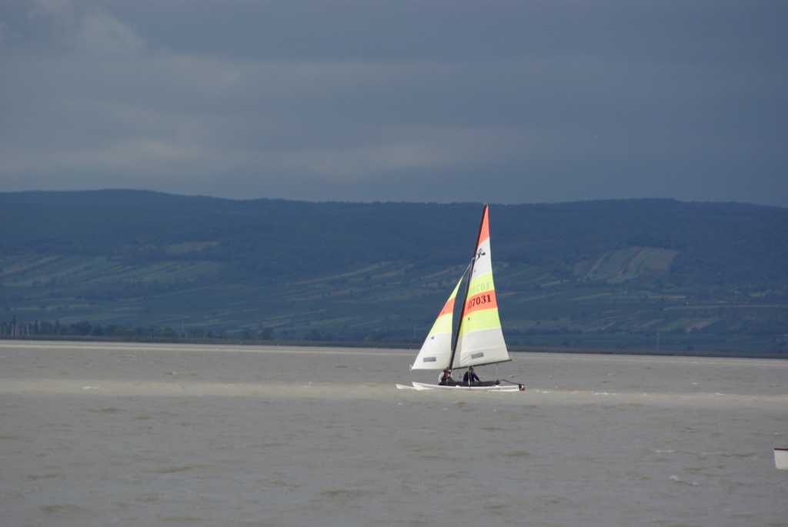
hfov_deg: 6.5
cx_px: 394
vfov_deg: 4.4
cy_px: 264
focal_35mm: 315
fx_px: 6902
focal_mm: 210
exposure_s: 1/350
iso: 100
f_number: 6.7
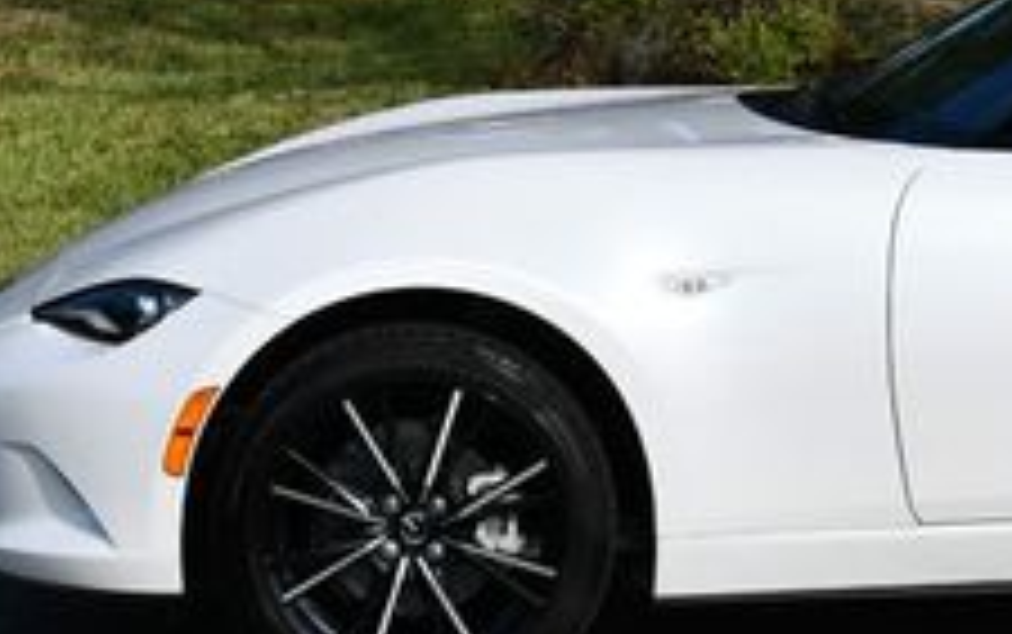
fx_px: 5603
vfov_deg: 6.5
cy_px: -40
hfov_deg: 10.2
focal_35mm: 203
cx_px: 1066
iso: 100
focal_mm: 35
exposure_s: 1/320
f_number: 9
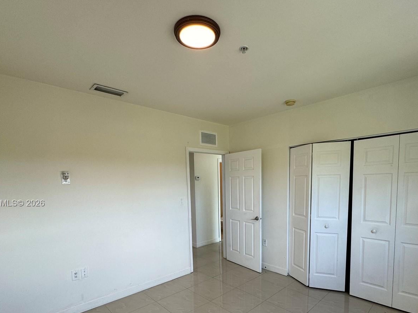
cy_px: 204
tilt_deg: -4.8
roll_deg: +0.2
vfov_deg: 67.2
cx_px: 218
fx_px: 229
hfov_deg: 84.6
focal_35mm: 19
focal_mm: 2.22
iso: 80
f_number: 2.2
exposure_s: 1/120
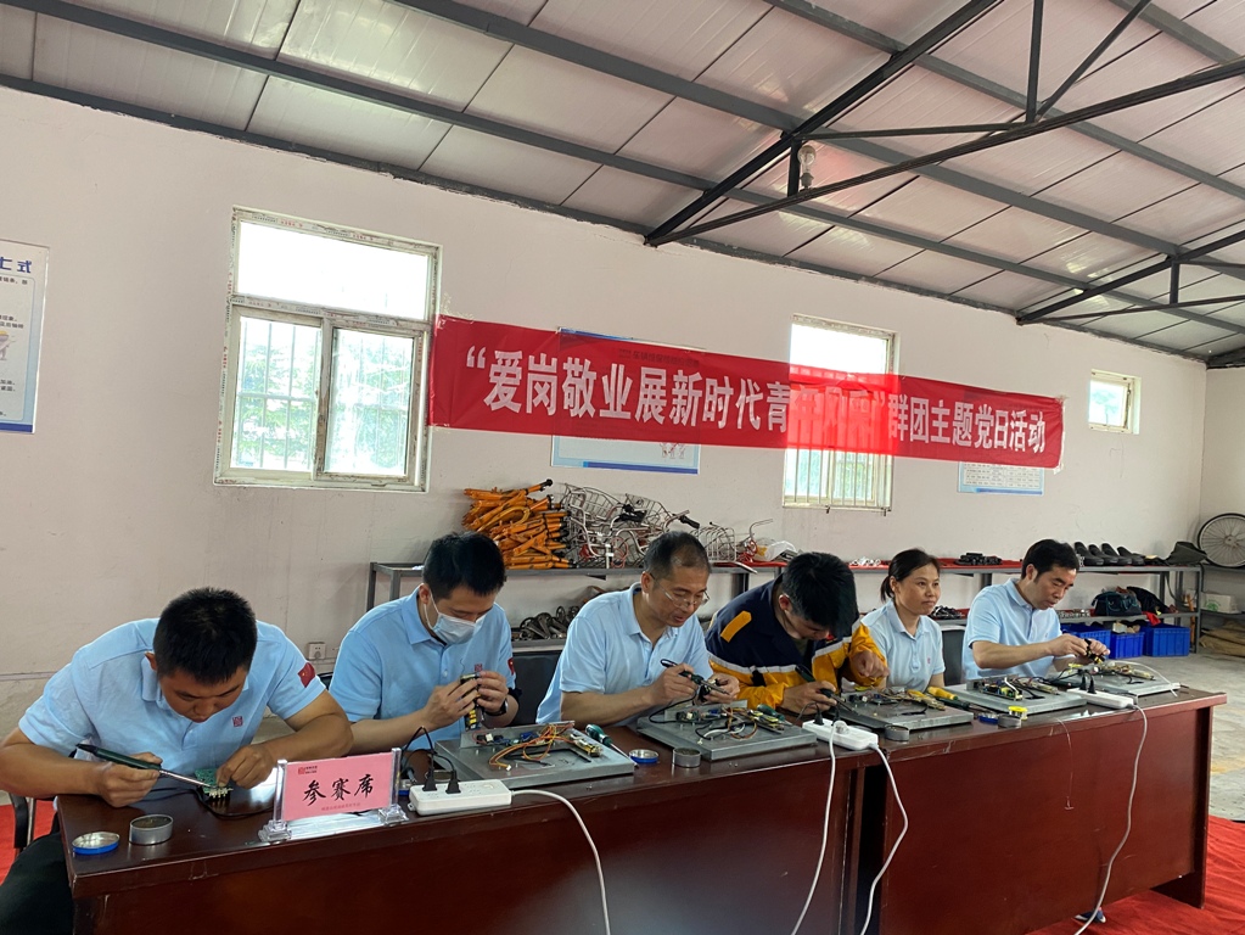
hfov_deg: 67.3
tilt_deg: +0.8
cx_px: 622
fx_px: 935
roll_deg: -3.8
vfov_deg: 53.1
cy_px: 468
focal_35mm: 26
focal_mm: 4.25
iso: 160
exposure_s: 1/50
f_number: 1.8
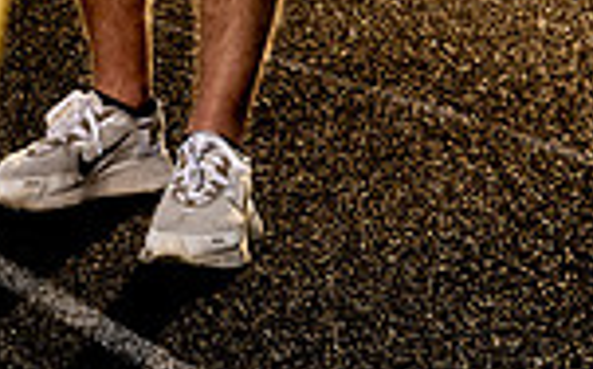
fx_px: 2454
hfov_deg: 13.8
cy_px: -499
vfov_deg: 8.0
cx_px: 220
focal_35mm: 152
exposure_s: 1/250
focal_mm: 50
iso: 80
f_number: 8
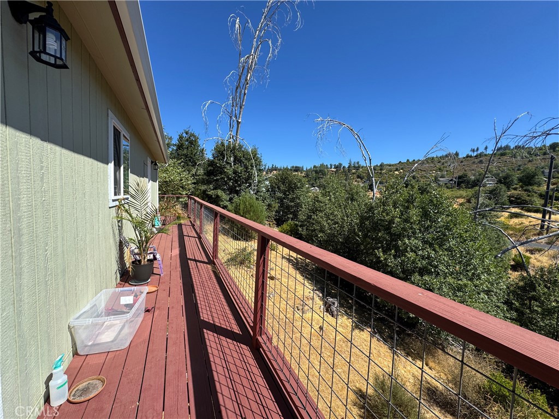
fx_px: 226
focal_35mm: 14
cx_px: 280
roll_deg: -2.5
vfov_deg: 85.7
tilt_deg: -4.5
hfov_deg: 102.1
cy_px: 210
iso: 50
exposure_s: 1/1420
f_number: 2.2
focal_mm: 2.22
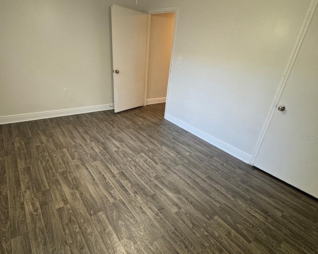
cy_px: 138
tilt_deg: -26.7
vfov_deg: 70.7
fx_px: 179
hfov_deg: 83.3
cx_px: 162
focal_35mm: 19
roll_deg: -7.9
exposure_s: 1/120
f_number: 2.2
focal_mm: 2.22
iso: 320
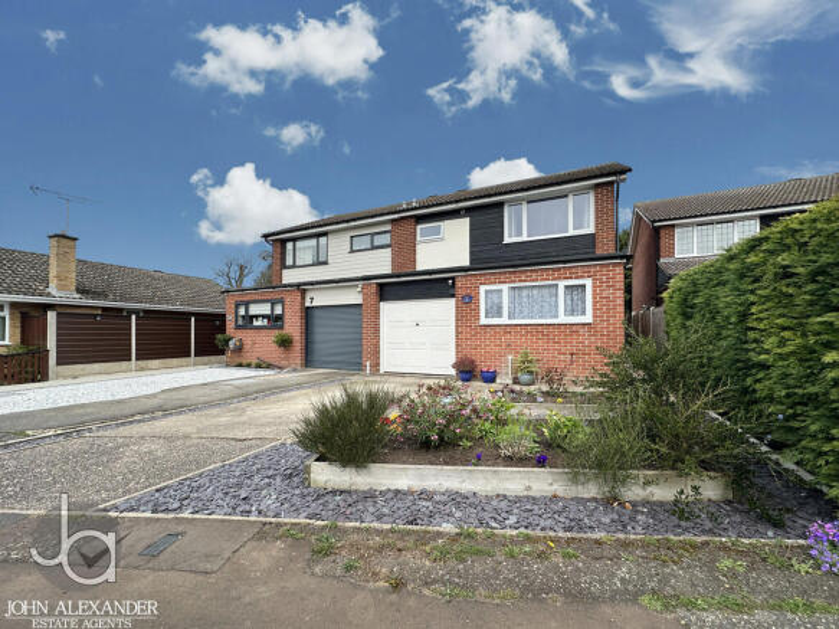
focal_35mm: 14
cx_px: 420
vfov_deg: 85.7
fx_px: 339
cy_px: 314
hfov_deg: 102.1
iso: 50
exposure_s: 1/831
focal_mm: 2.22
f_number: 2.2
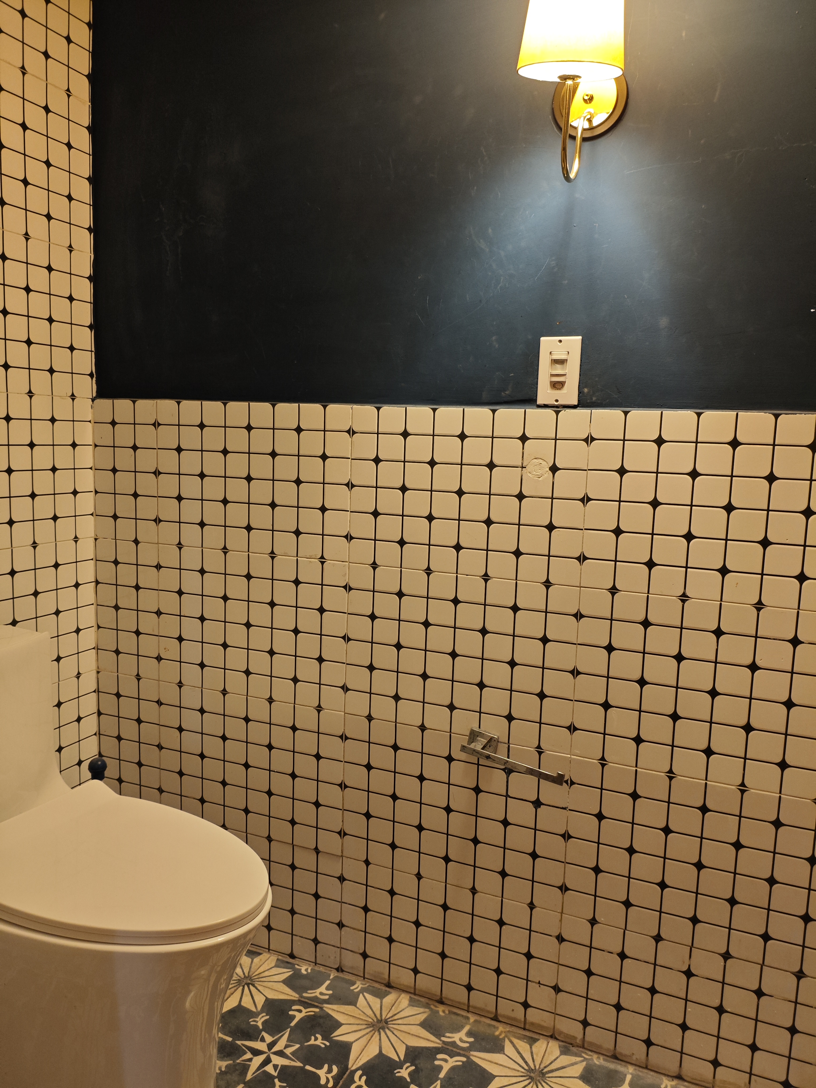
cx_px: 408
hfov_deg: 53.1
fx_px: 817
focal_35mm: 26
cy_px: 544
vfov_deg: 67.3
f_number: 1.59
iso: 250
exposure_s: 1/24
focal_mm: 4.94
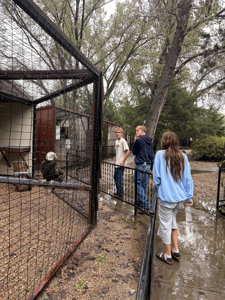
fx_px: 225
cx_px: 112
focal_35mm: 26
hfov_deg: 53.1
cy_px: 150
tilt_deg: -2.2
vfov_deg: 67.3
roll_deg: -2.5
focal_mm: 5.96
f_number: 1.6
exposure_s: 1/248
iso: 64
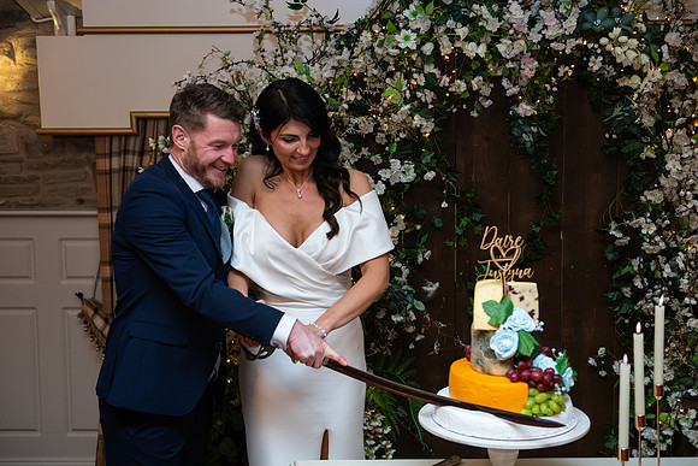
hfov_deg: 39.6
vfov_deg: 27.0
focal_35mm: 50
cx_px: 349
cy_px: 233
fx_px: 970
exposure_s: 1/160
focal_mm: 50
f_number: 3.5
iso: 800
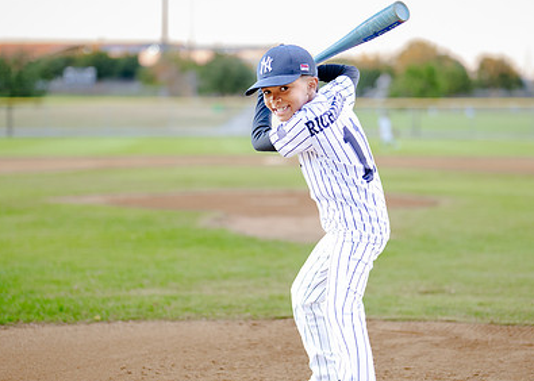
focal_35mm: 96
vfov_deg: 14.9
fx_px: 1456
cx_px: 298
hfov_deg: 20.8
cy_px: 209
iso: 400
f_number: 1.2
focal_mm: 50
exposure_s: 1/500
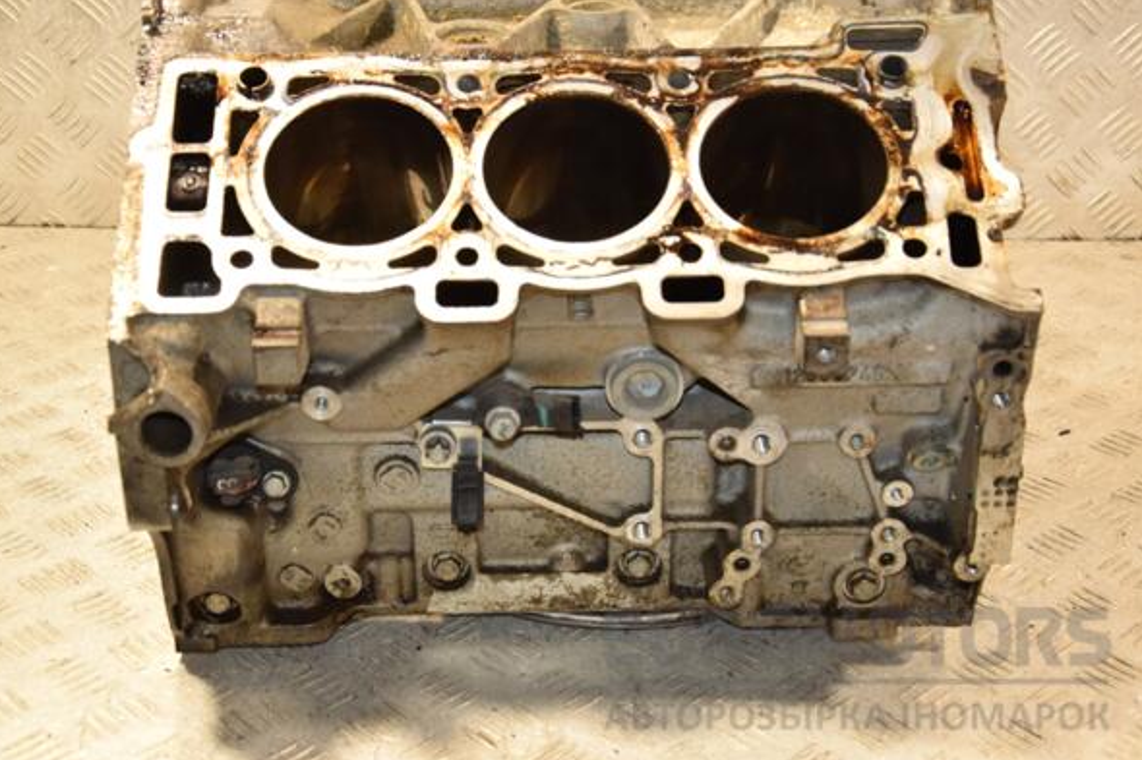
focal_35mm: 61
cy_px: 379
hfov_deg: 32.9
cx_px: 567
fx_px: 1934
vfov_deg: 22.2
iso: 800
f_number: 4.8
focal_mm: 40
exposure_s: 1/100
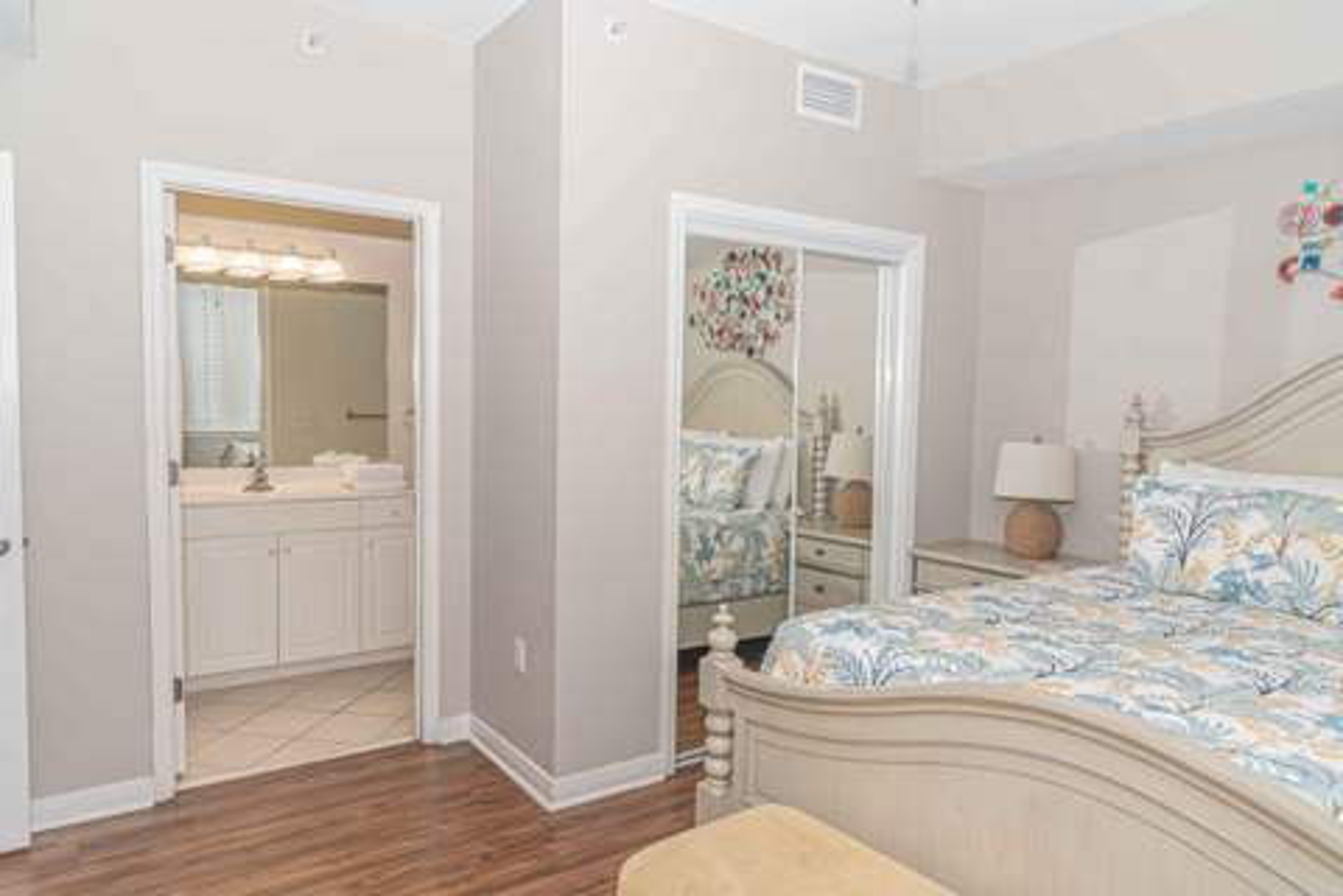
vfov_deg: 53.1
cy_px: 448
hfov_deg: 73.7
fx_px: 895
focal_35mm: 24
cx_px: 672
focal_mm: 24
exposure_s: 1/125
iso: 400
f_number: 6.3
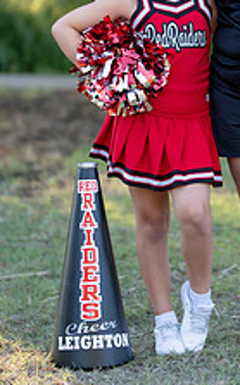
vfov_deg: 14.4
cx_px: 240
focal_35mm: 145
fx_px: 1520
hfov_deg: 9.0
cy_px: 88
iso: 100
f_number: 1.2
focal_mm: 50
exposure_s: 1/800
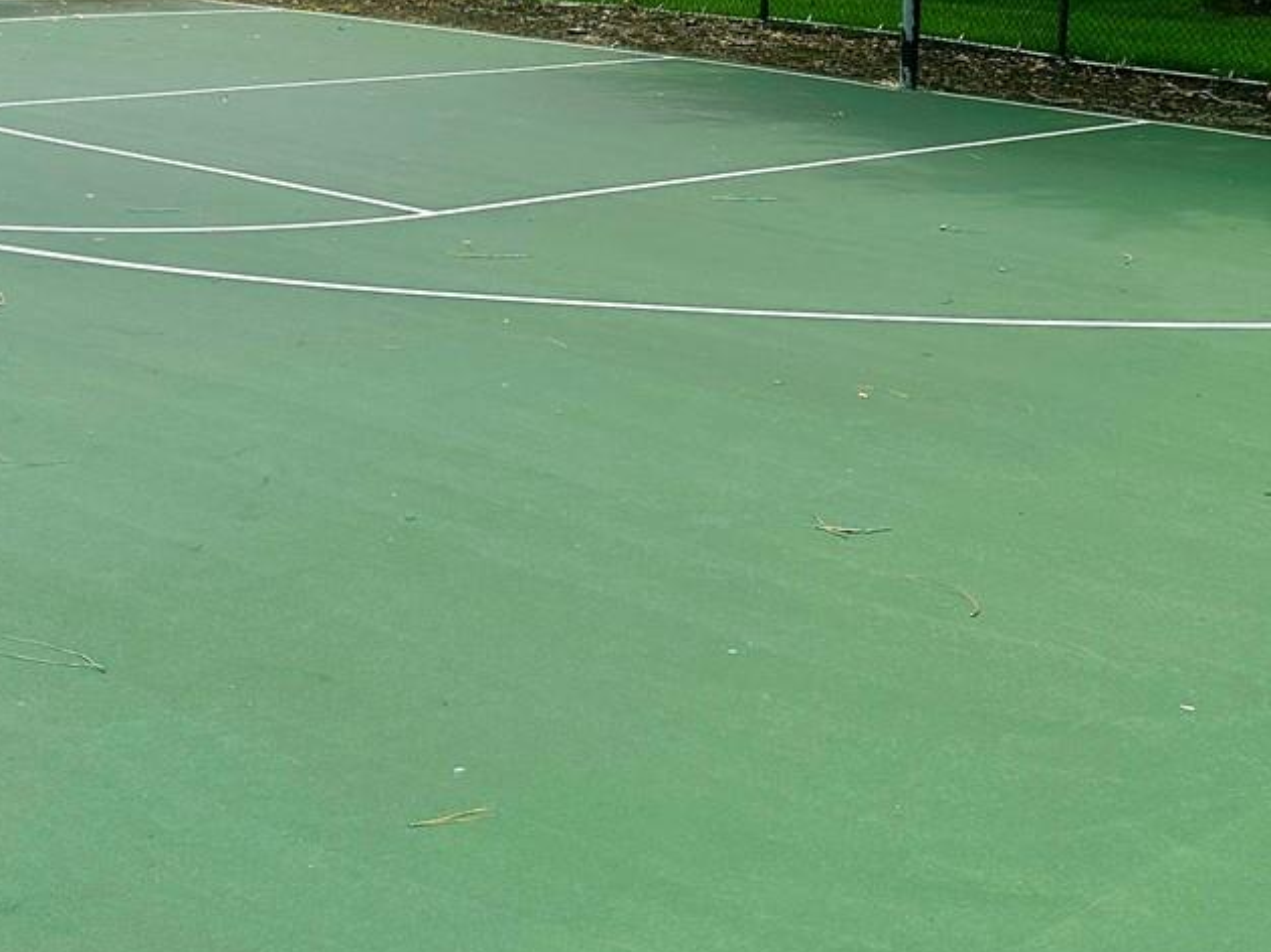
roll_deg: -3.6
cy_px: -133
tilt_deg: -1.5
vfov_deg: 22.5
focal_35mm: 61
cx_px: 696
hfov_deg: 31.7
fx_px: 2239
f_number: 1.78
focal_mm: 6.86
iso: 80
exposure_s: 1/2525
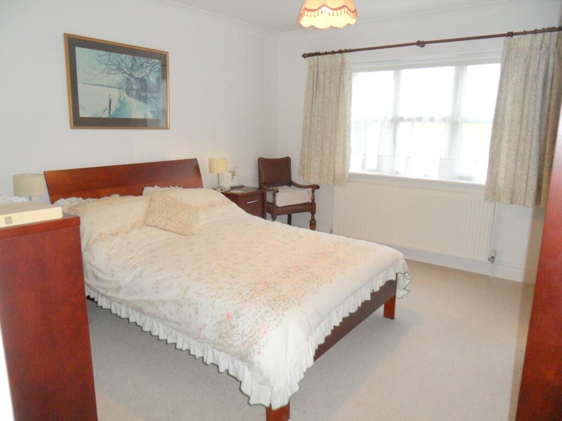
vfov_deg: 56.8
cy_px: 210
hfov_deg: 71.6
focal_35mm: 24
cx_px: 281
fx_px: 390
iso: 200
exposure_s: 1/30
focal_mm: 3.9
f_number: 3.2
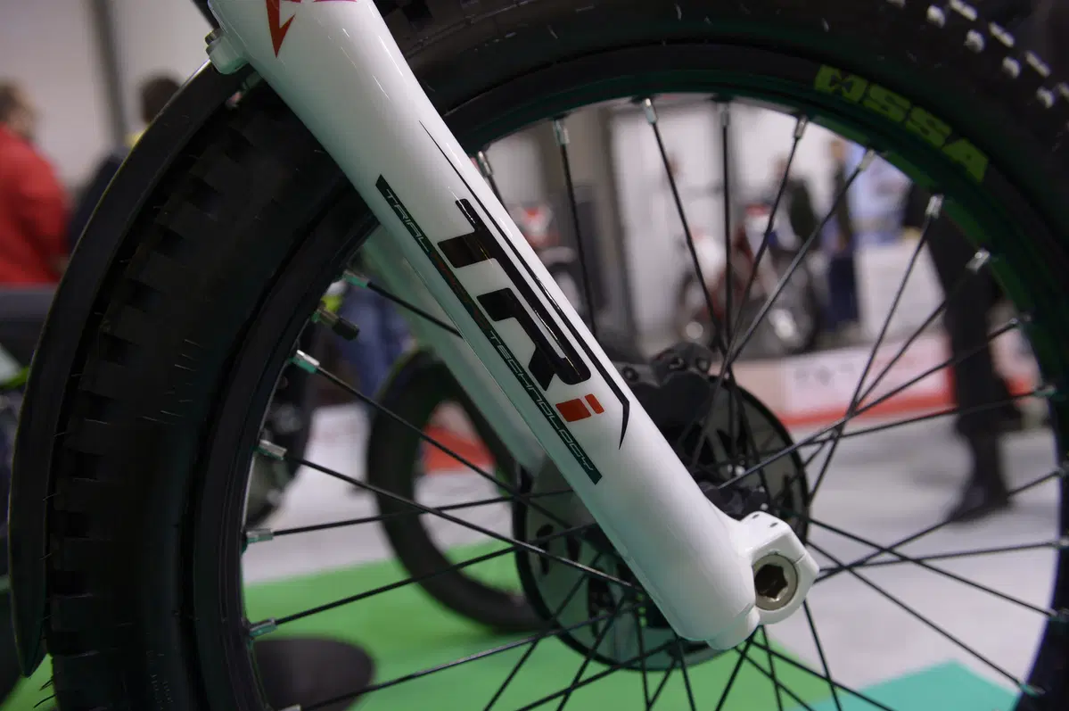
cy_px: 356
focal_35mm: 34
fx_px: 1009
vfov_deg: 38.8
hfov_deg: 55.8
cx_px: 534
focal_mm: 34
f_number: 4
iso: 1250
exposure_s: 1/125
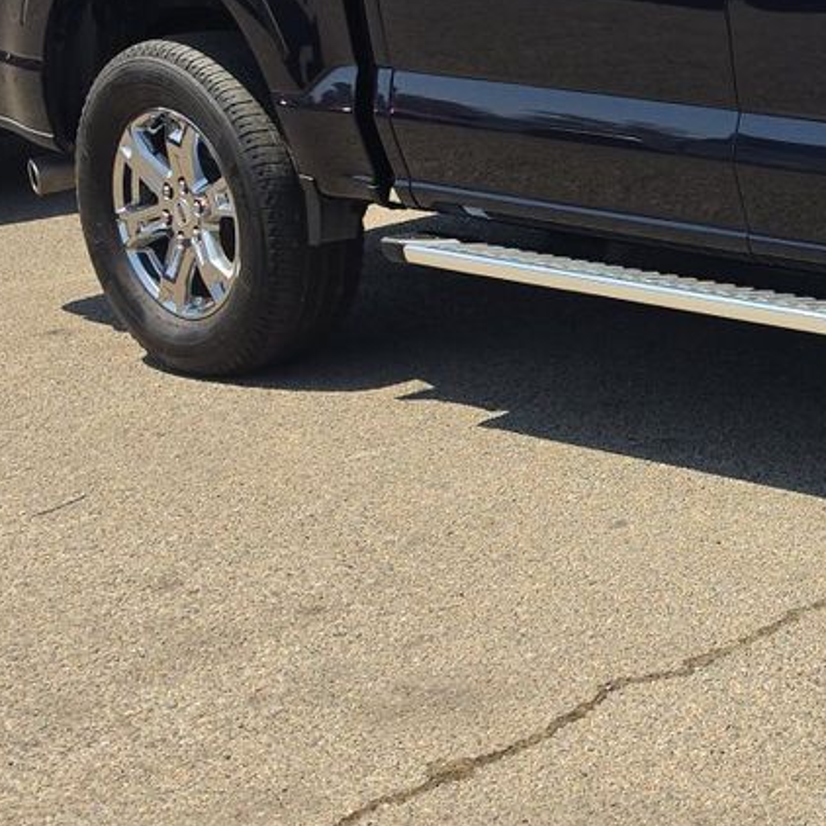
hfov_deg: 19.9
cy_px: 161
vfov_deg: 22.2
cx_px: 1176
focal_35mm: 77
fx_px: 2079
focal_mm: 6.5
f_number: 1.4
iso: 63
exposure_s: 1/4055
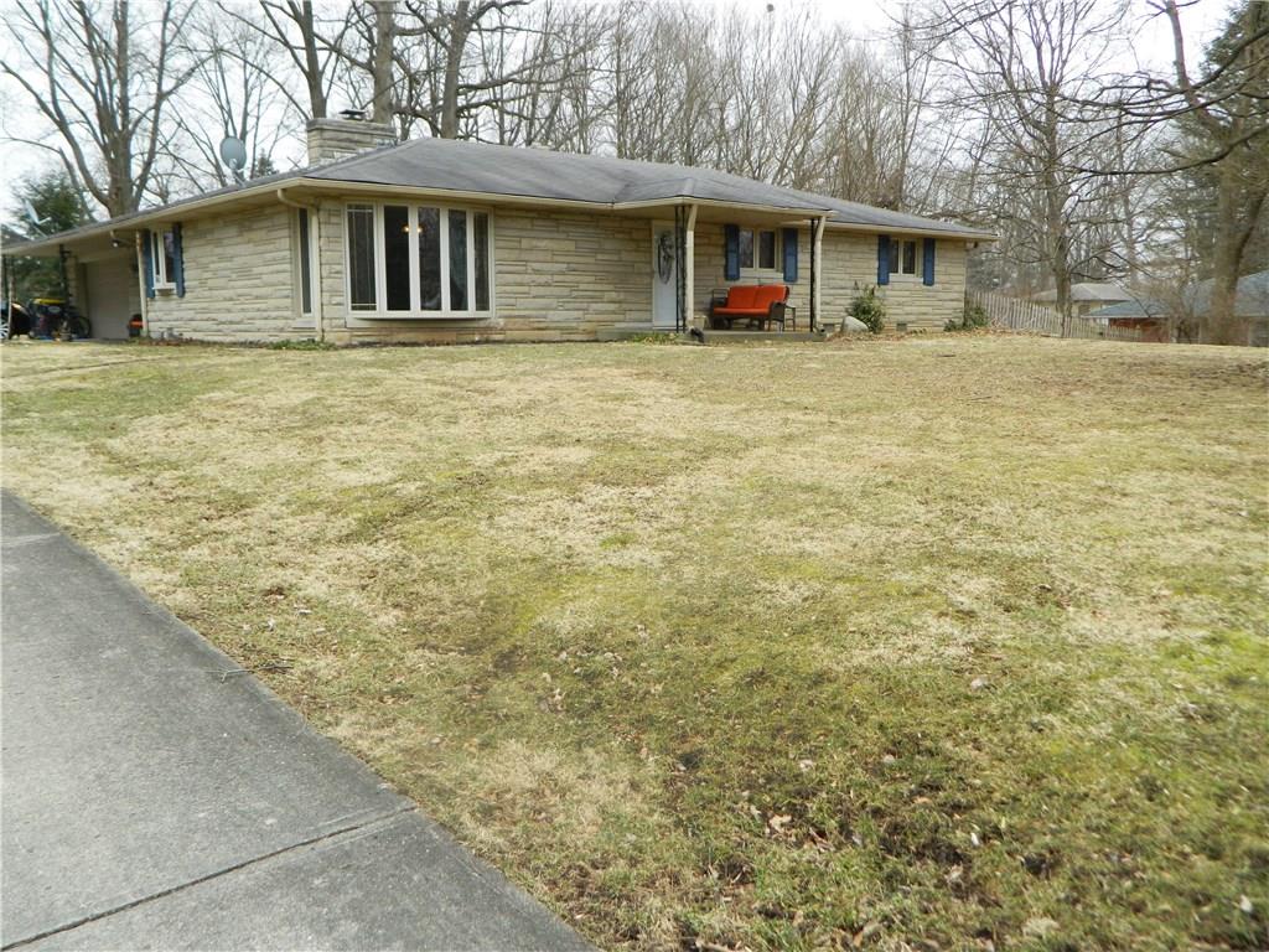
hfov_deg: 58.4
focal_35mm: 31
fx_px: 1136
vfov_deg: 45.4
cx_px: 634
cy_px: 476
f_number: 3.2
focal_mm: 5.6
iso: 80
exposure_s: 1/160
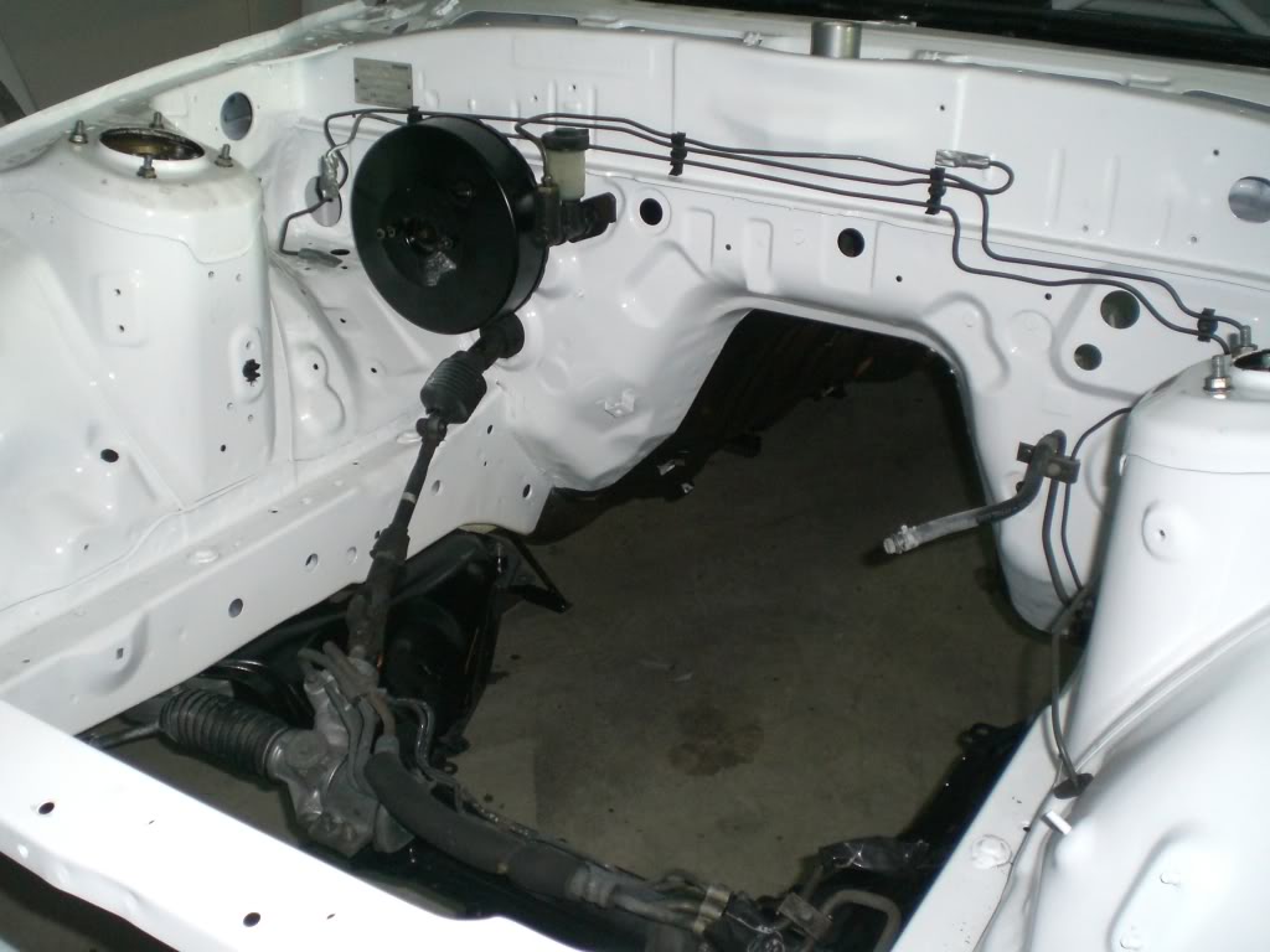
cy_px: 476
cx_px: 635
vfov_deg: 37.7
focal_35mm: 38
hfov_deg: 49.0
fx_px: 1394
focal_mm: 6.3
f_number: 3.1
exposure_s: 1/60
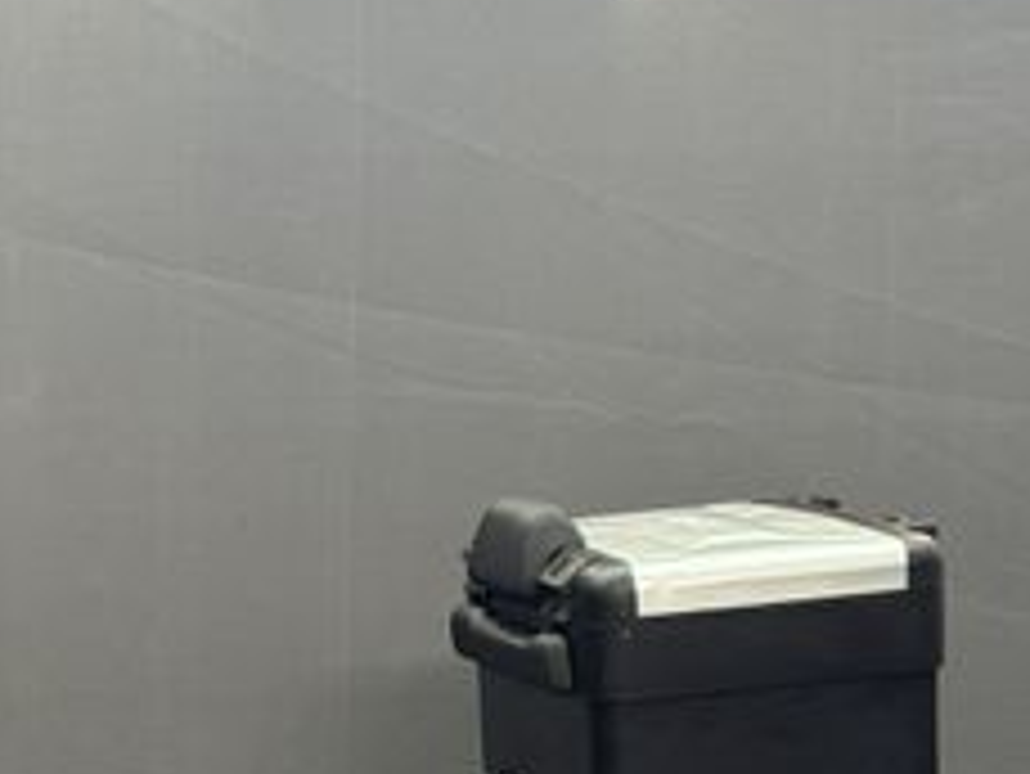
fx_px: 3989
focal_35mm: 134
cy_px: 1008
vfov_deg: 10.8
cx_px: -292
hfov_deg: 14.1
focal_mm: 6.76
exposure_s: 1/50
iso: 100
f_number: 1.78
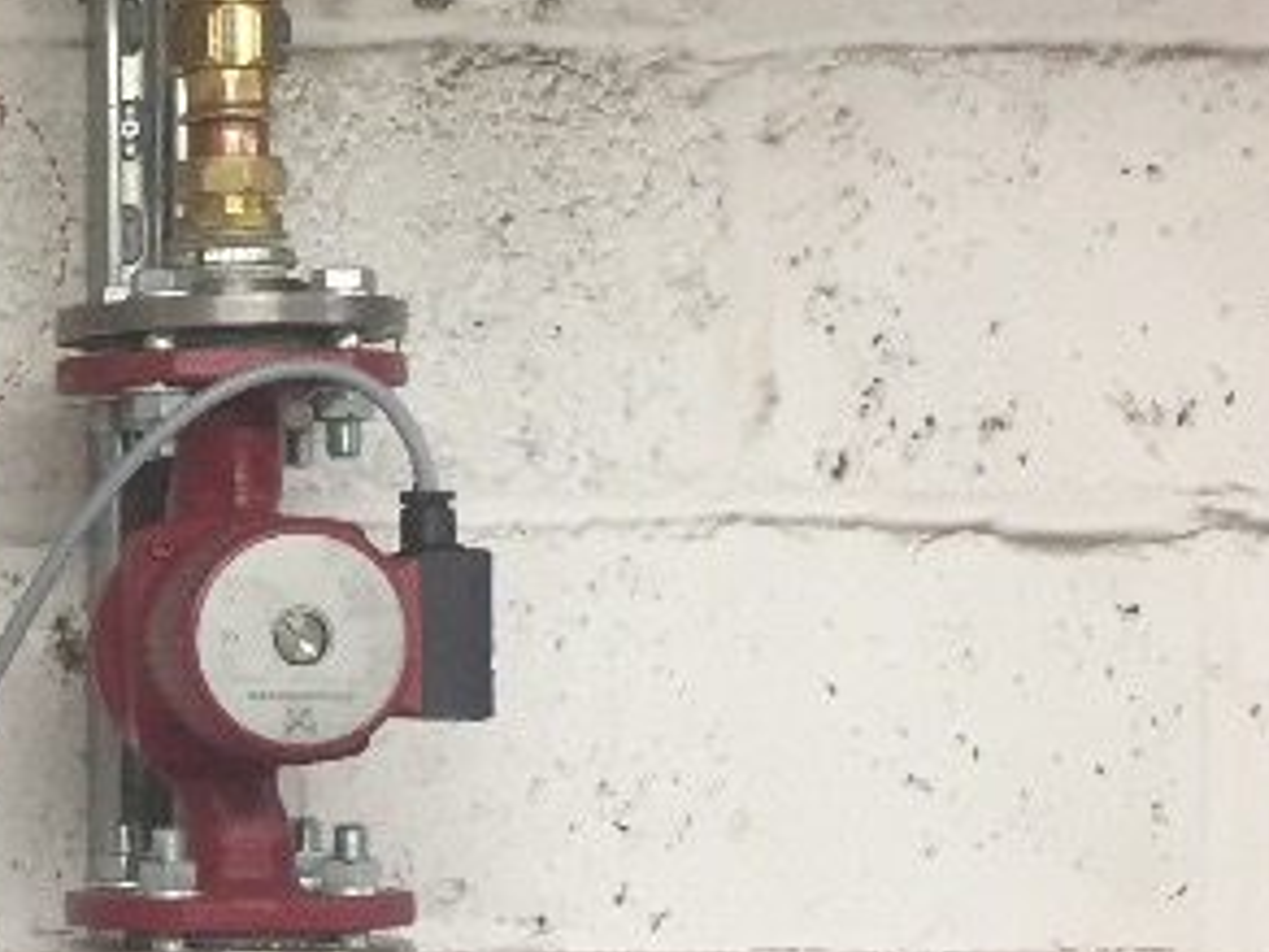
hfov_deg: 15.5
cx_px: -517
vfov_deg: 12.4
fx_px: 4362
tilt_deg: -0.6
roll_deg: -0.4
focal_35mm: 119
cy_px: 748
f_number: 2.2
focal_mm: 4.15
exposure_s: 1/33
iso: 100
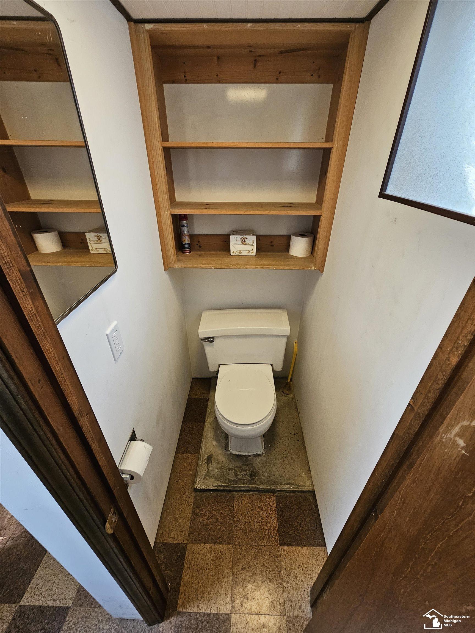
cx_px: 238
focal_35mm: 13
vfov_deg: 106.2
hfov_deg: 89.9
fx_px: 238
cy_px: 316
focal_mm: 2.2
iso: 320
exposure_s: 1/60
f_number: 2.2
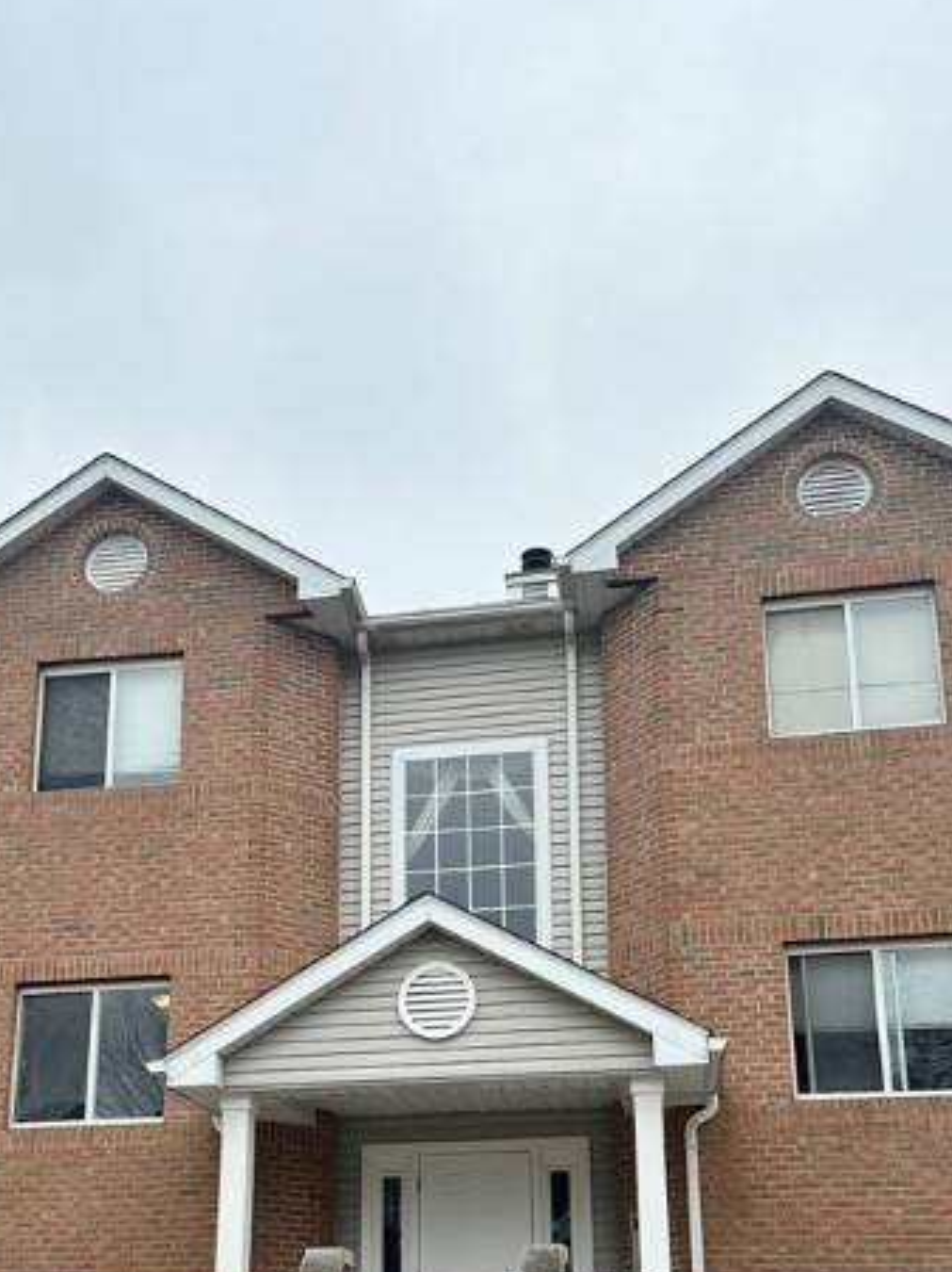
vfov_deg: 43.9
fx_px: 1505
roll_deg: -0.3
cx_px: 412
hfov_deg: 35.1
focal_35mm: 41
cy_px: 995
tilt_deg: +15.4
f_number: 1.78
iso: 80
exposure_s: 1/3247
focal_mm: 6.86
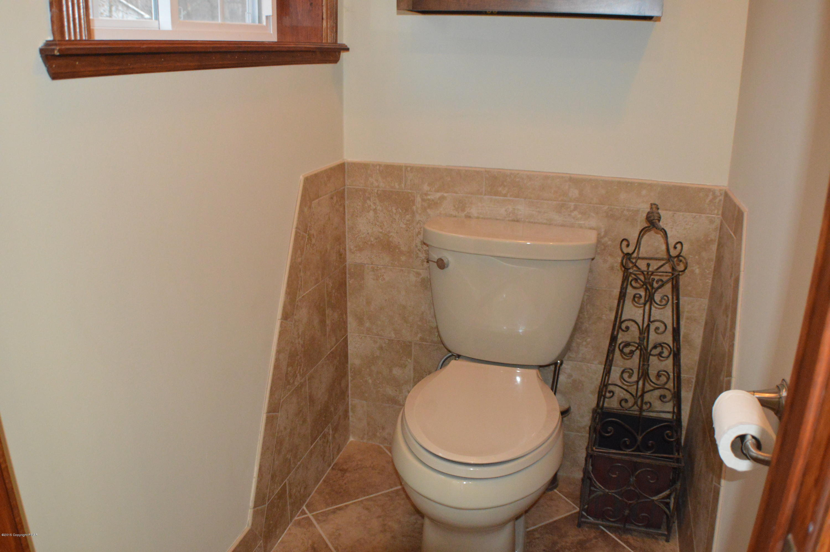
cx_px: 415
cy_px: 276
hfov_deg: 49.6
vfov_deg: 34.1
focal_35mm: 39
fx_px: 898
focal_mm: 26
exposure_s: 1/60
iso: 2800
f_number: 4.2
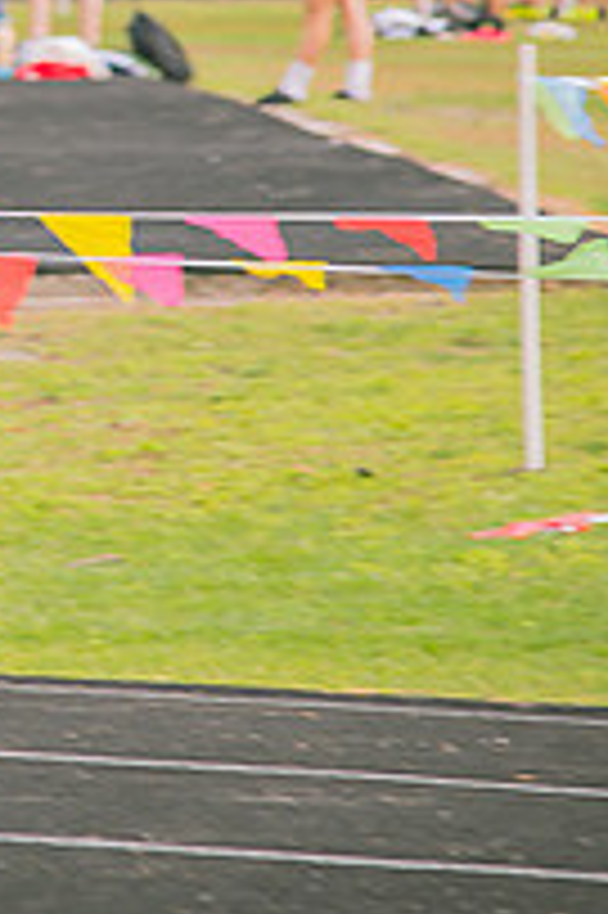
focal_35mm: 343
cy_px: 90
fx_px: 8704
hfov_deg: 4.0
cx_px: -419
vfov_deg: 6.0
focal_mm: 120
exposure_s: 1/200
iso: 200
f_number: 4
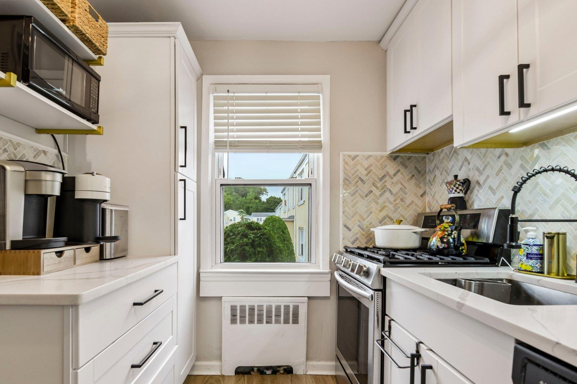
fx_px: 305
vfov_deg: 64.1
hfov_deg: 86.8
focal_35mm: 19
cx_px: 267
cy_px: 227
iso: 400
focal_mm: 15
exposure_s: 1/15
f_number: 8
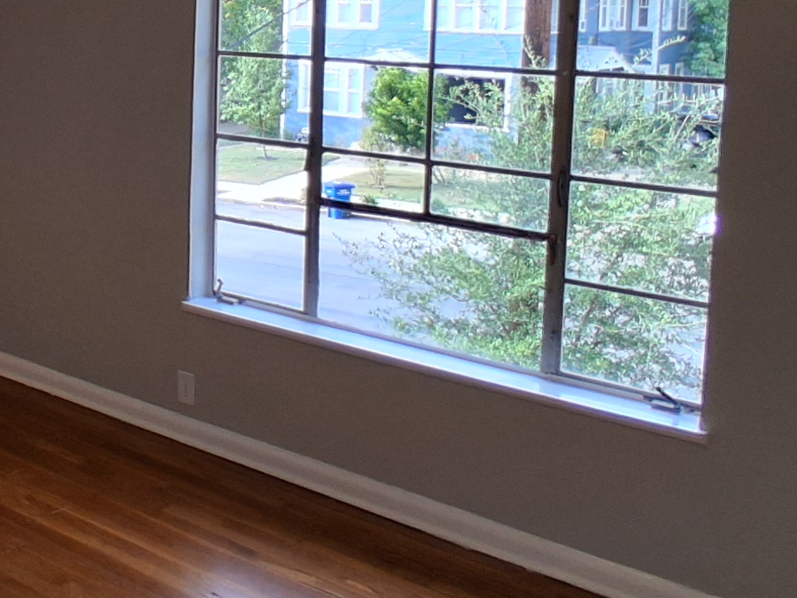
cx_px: 74
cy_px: 97
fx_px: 1082
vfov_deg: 30.0
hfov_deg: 37.7
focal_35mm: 47
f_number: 2.2
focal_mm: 1.4
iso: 50
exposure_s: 1/120
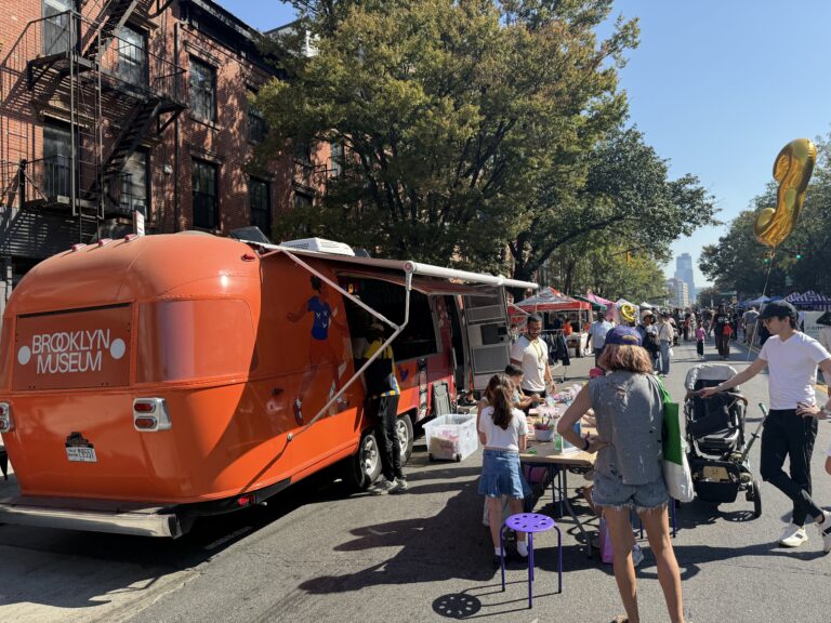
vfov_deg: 56.8
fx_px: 576
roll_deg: +0.5
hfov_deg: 71.6
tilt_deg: +4.6
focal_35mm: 24
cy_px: 312
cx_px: 416
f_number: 1.78
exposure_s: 1/2053
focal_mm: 6.76
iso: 100
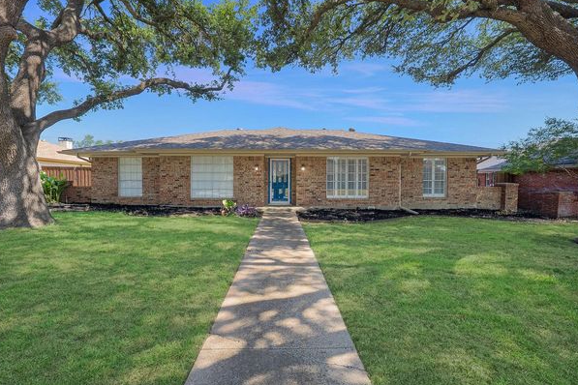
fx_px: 241
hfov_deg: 100.4
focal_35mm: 15
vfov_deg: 77.3
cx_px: 280
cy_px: 192
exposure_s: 1/160
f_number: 9
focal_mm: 14
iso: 640
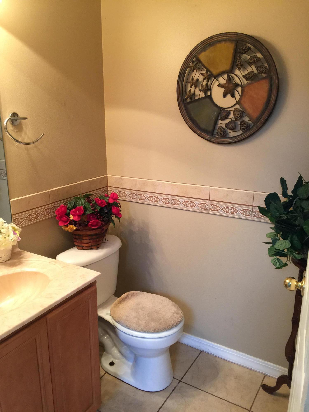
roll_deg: +0.8
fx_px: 345
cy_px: 206
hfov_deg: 48.2
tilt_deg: -16.0
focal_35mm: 29
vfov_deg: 61.7
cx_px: 154
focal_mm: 4.15
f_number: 2.2
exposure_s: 1/15
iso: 64
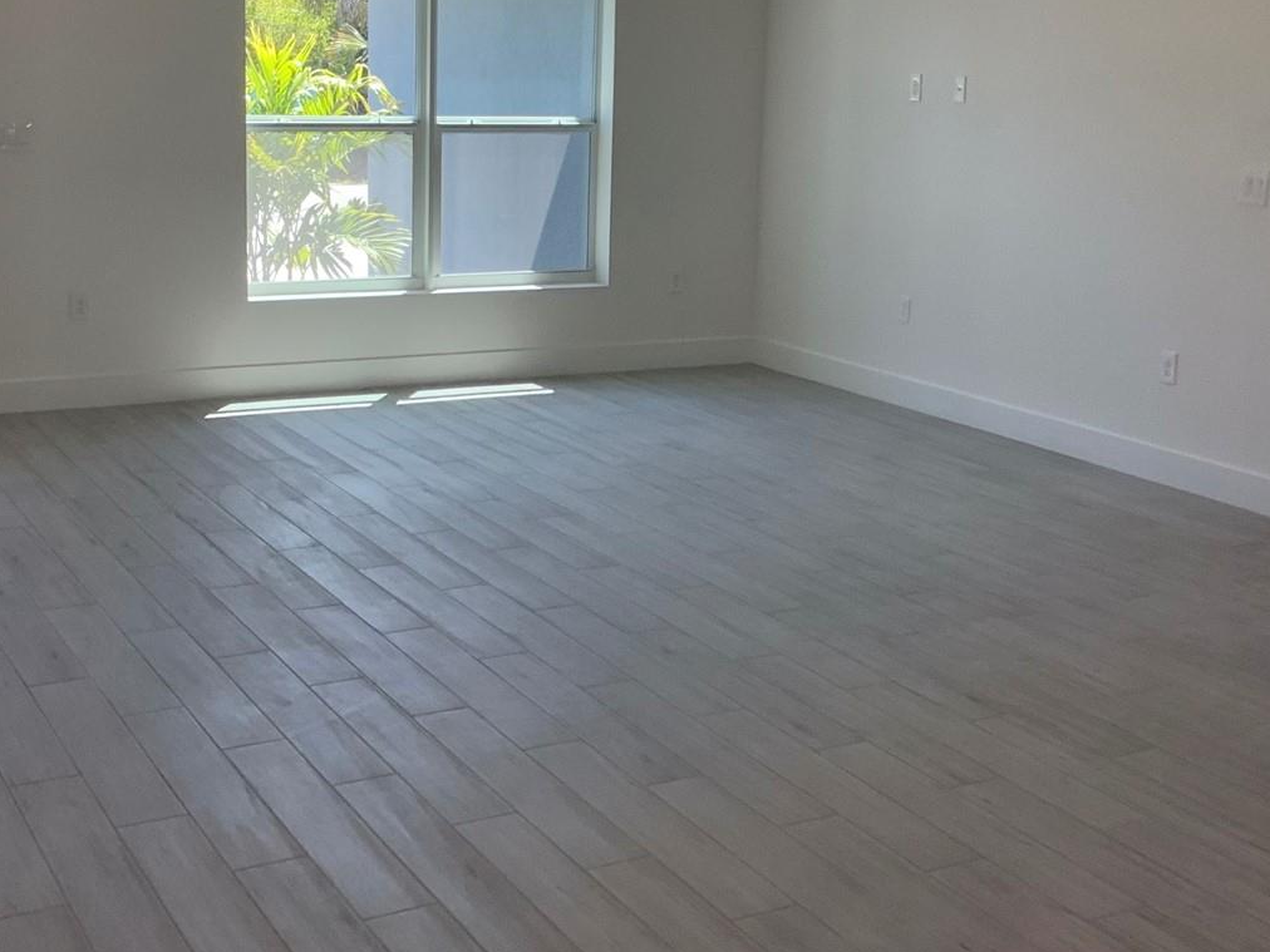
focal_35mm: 49
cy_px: 285
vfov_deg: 29.4
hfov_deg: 38.9
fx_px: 1798
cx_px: 638
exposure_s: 1/120
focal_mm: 3.3
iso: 50
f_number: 2.4
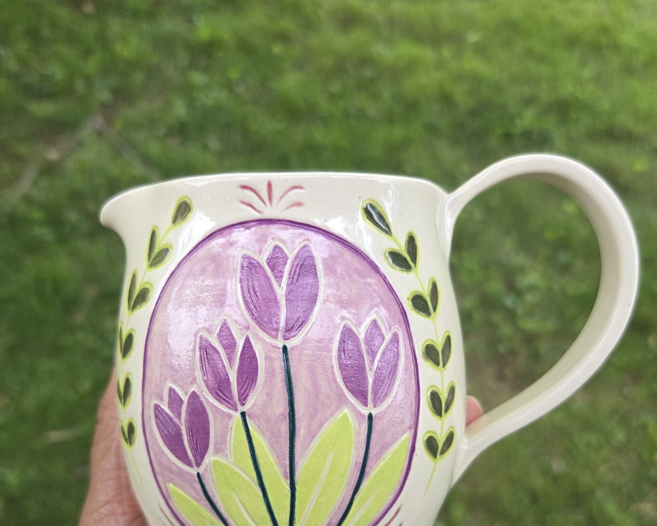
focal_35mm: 35
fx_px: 681
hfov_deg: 51.5
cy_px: 386
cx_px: 326
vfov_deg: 41.2
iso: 200
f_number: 1.8
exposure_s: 1/180
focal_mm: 5.4
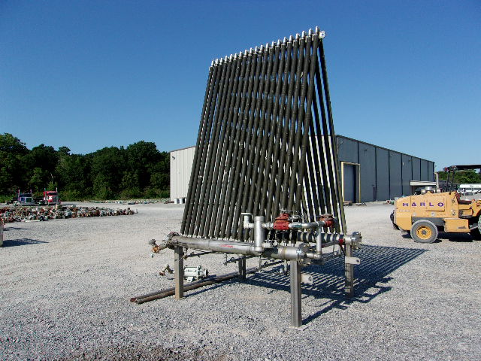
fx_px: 375
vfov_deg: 51.4
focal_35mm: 27
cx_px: 240
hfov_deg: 65.3
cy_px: 180
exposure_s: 1/150
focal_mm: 4.9
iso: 80
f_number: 10.4
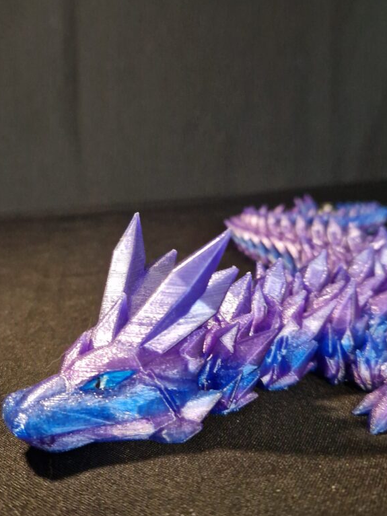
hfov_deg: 56.8
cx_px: 195
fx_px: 358
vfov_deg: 71.6
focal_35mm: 24
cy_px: 252
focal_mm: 5.4
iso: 320
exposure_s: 1/20
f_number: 1.8
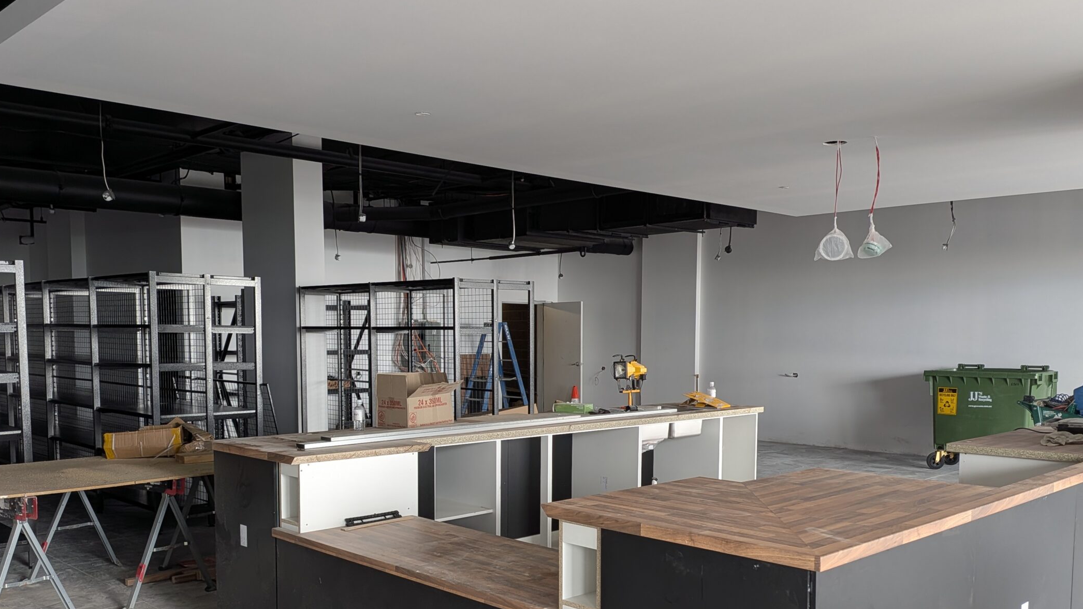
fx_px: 919
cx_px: 540
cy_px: 420
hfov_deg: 61.0
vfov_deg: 36.2
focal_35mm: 32
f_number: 1.7
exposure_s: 1/33.6
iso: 37
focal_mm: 4.53
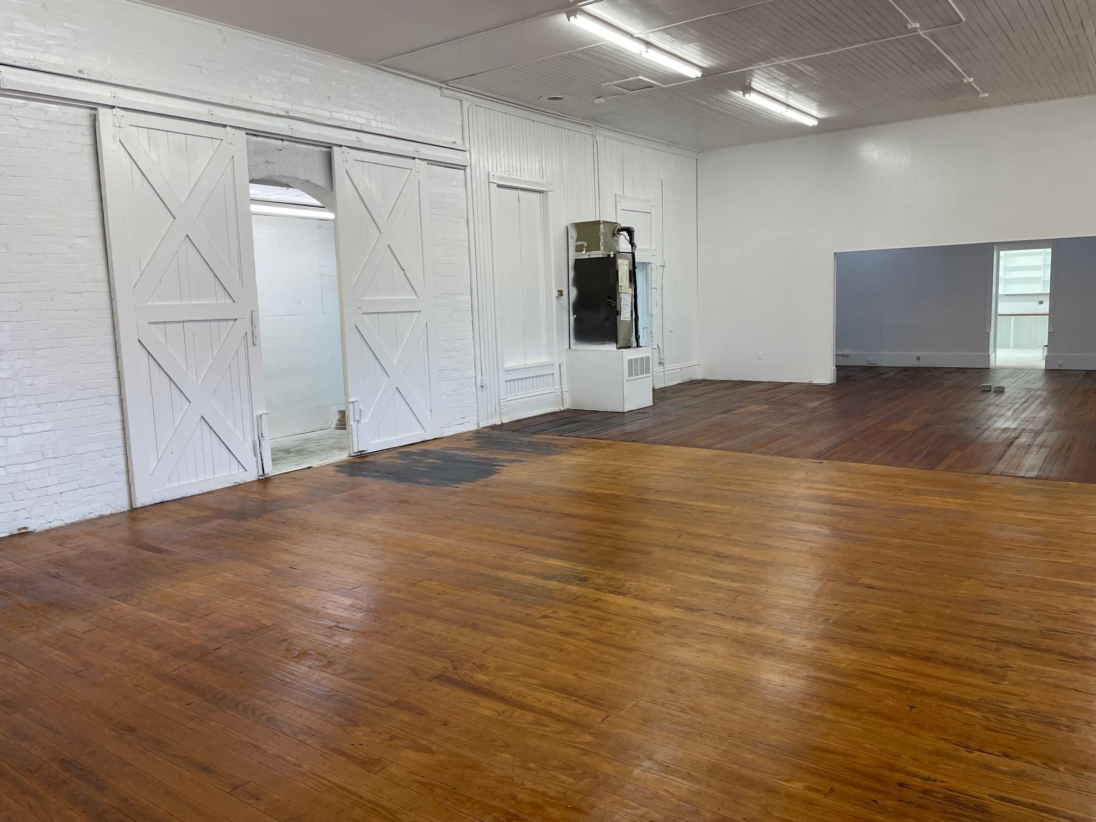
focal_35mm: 26
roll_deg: +1.1
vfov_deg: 53.1
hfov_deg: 67.3
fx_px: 823
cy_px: 411
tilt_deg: -8.4
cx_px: 548
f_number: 1.6
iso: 100
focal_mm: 4.2
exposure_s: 1/120
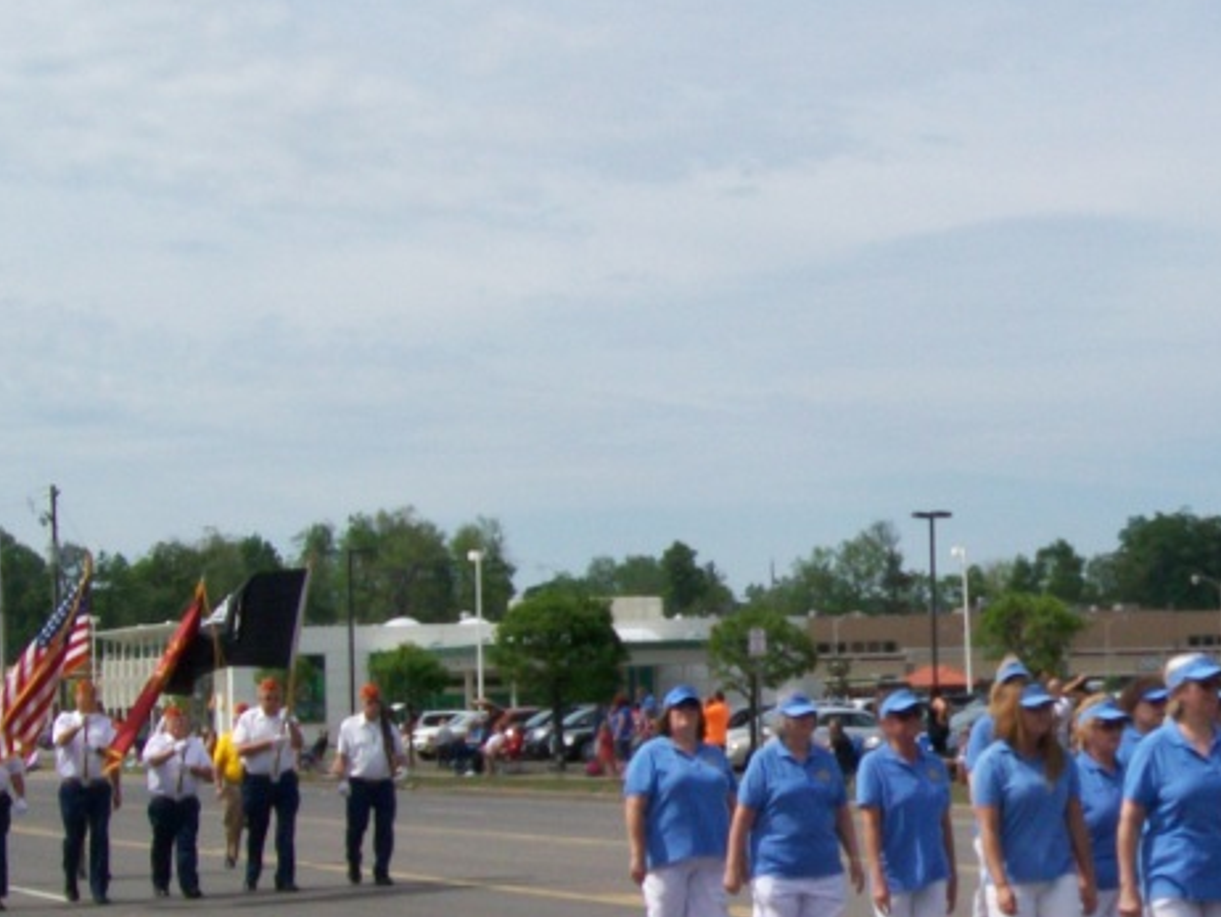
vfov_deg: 15.9
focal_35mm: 93
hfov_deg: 20.7
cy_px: 624
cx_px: 1078
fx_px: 3282
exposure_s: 1/500
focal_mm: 7.6
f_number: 5.4
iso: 64
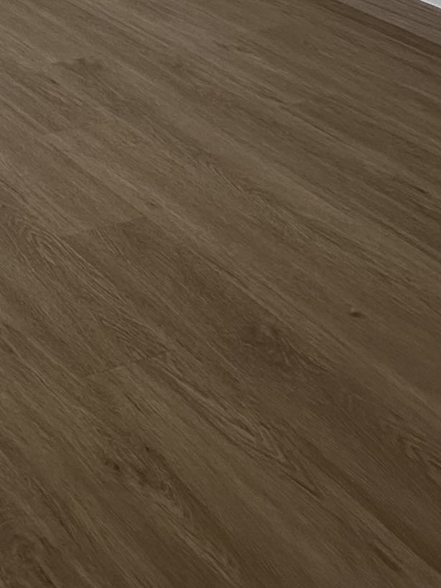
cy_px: -230
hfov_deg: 18.2
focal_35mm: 69
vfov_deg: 23.8
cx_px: -276
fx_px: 1171
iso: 50
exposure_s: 1/500
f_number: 2.2
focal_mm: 2.22
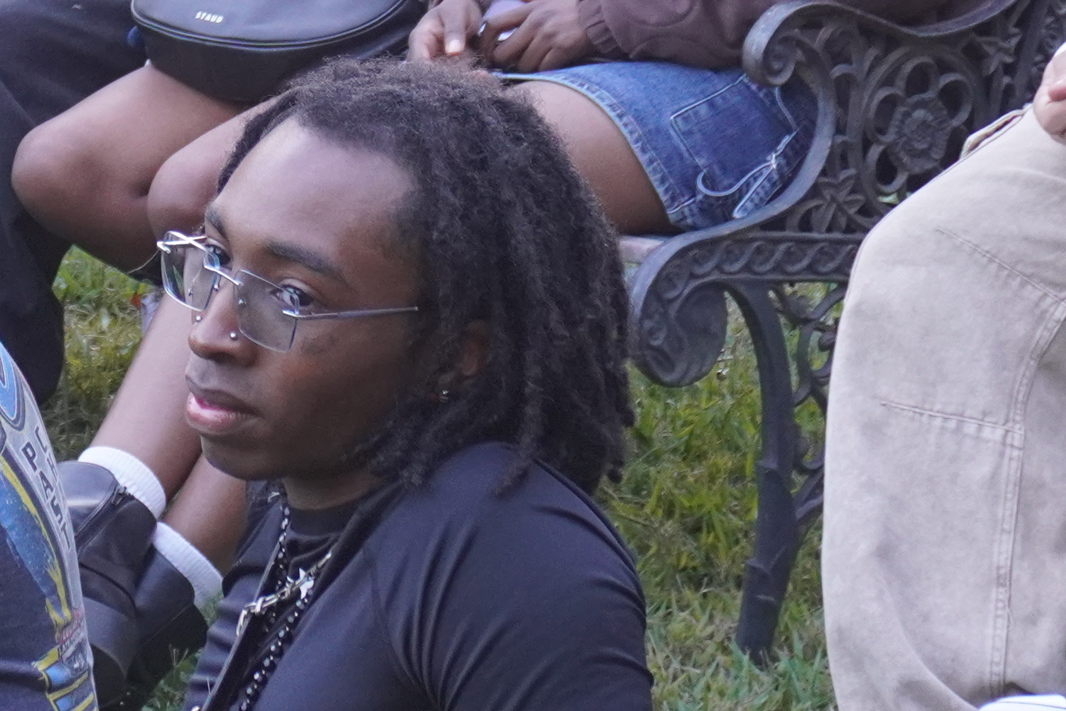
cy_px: 5
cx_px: -125
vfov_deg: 8.8
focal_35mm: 155
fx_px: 4583
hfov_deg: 13.0
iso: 1250
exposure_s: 1/160
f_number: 4.5
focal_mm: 29
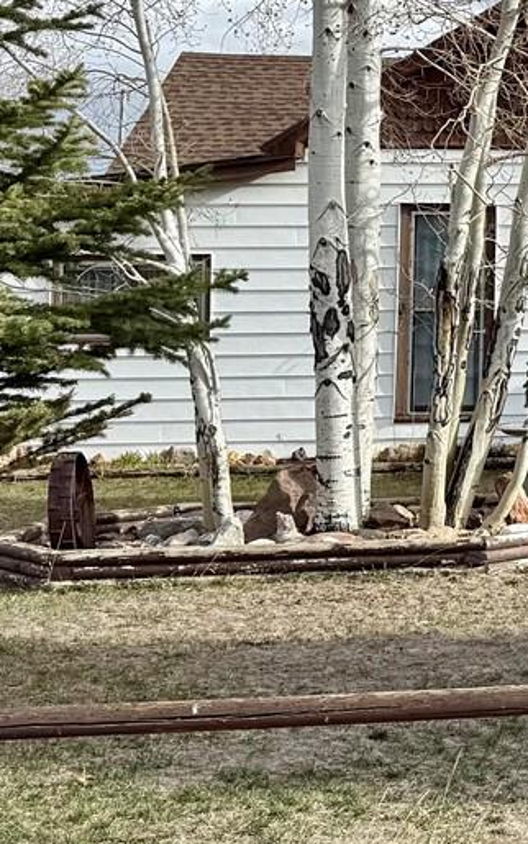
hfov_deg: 14.1
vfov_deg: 25.8
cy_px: 195
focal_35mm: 79
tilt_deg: +4.7
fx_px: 1818
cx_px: 1023
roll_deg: +0.8
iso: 80
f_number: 1.78
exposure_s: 1/2907
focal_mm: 6.76
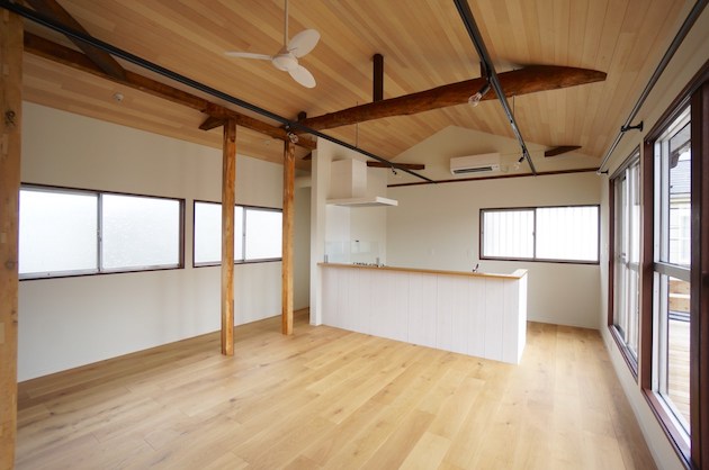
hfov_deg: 100.5
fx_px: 295
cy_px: 235
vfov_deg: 77.1
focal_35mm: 15
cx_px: 354
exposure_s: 1/60
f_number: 4
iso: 100
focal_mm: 10
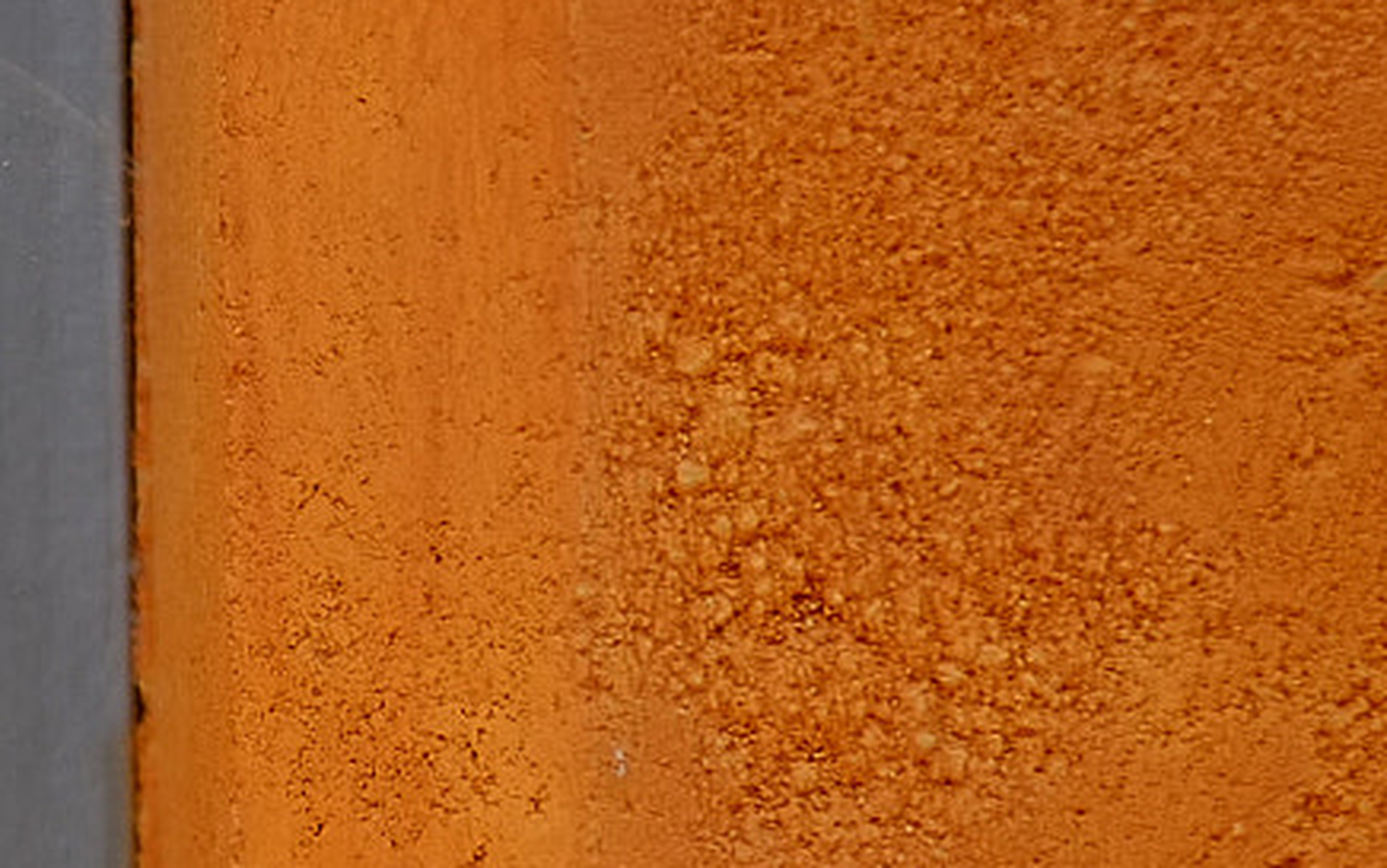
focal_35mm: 198
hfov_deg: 10.3
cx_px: -569
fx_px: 7488
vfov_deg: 6.6
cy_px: 865
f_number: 1.4
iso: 200
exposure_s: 1/60
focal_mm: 35
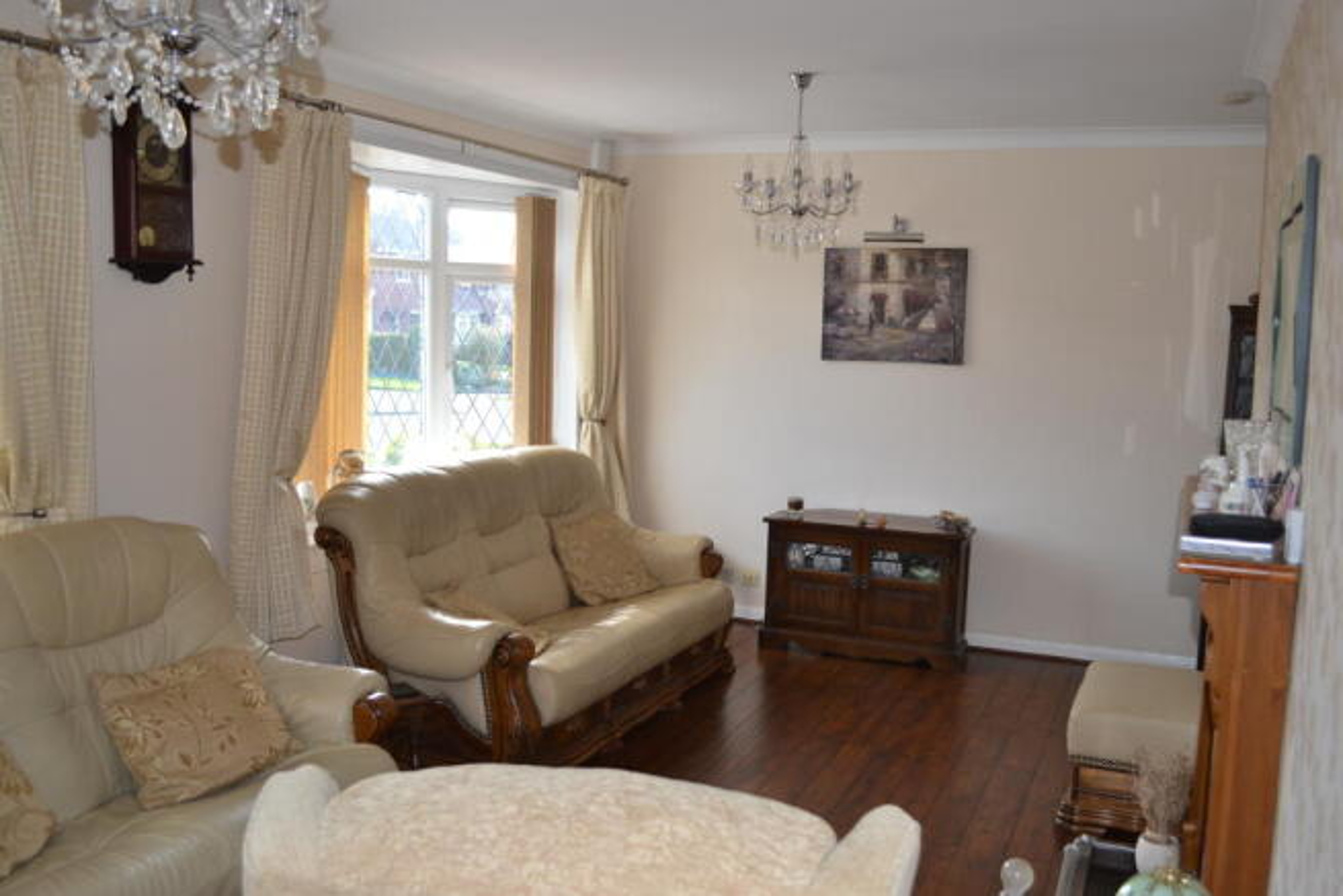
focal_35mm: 33
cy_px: 448
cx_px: 672
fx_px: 1231
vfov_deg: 40.0
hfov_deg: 57.2
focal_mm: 22
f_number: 4
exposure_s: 1/125
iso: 400
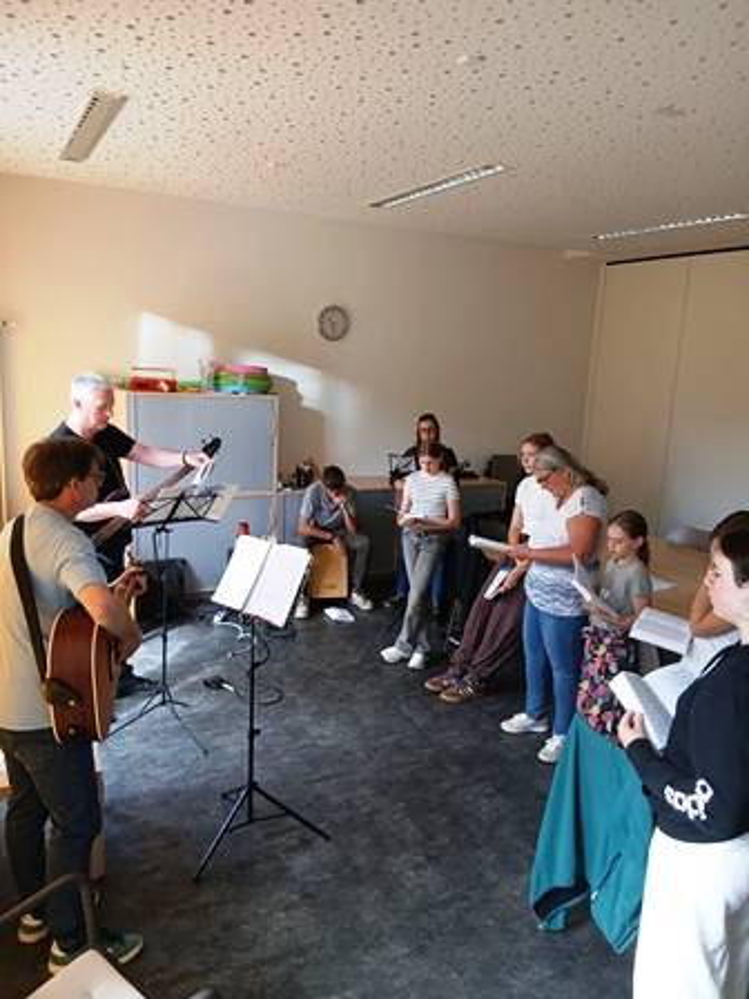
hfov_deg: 53.1
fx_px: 750
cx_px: 374
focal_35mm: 26
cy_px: 500
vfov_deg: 67.3
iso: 80
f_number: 1.8
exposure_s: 1/50
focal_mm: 3.98
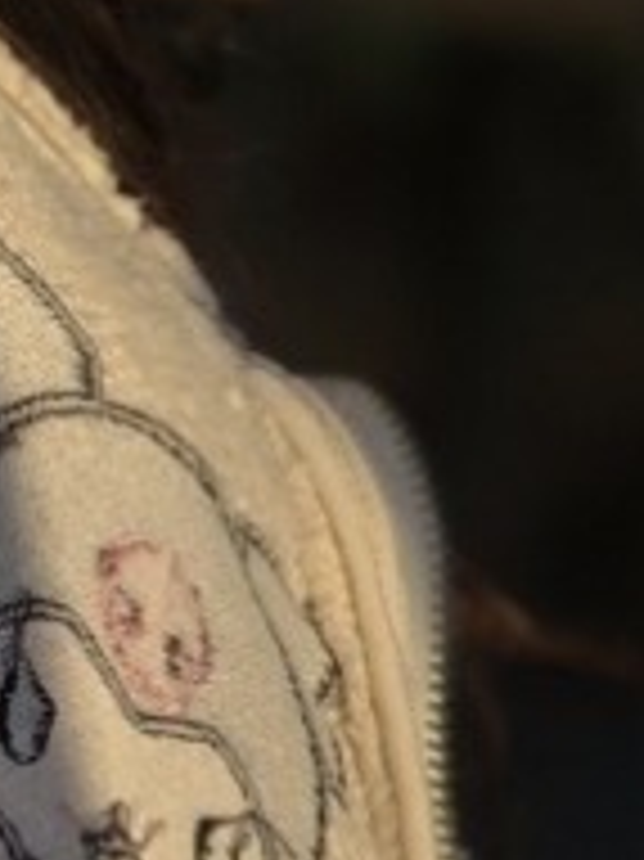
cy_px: -250
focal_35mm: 385
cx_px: -1103
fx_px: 9561
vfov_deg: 5.1
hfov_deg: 3.8
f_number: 2.4
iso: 50
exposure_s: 1/845
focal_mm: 7.9
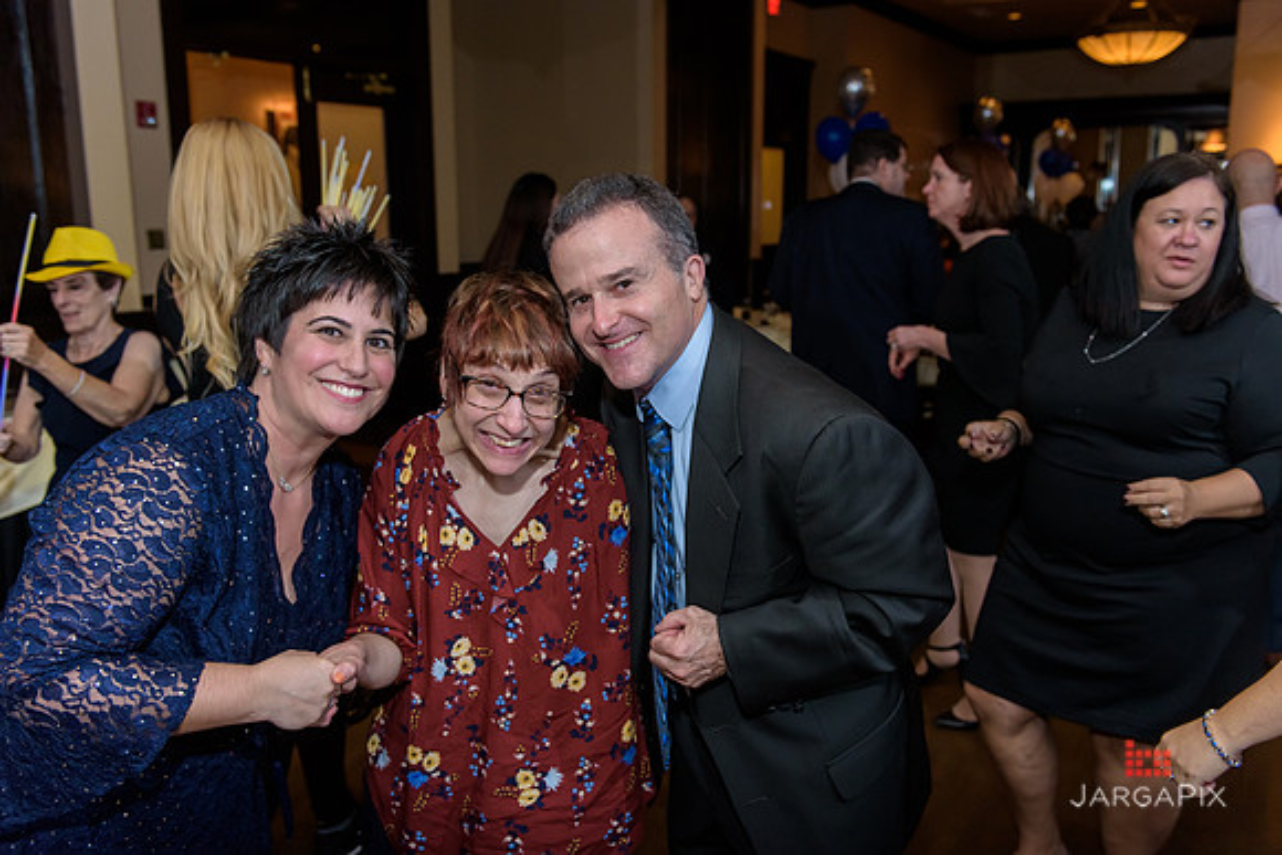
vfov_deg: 41.1
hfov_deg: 58.7
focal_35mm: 32
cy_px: 428
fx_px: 1140
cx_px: 641
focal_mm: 32
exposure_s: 1/125
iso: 1600
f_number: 3.2
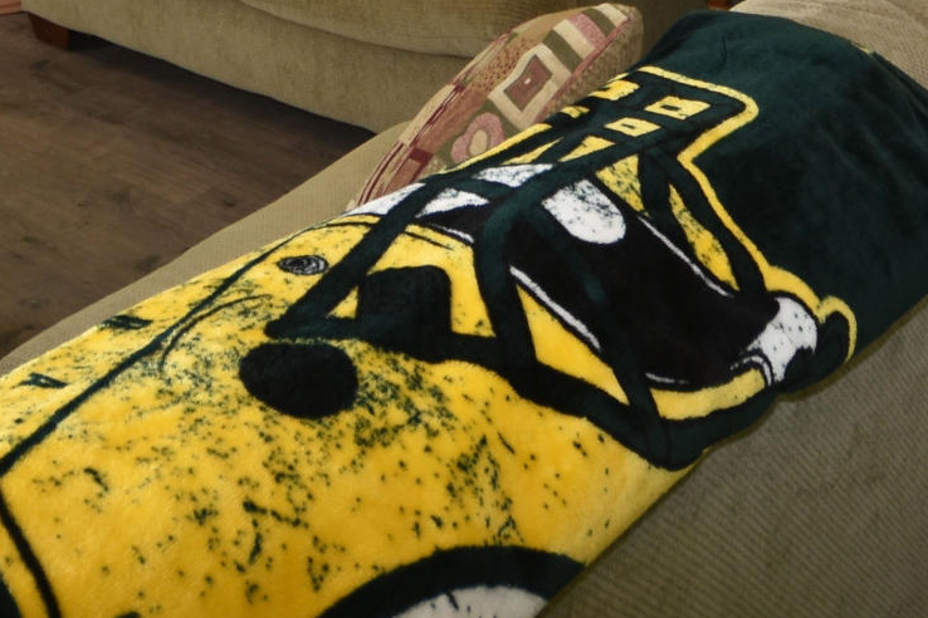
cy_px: -572
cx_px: 420
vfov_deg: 17.1
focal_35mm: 61
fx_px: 1572
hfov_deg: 32.9
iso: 200
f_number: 4.5
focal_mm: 10
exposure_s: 1/80
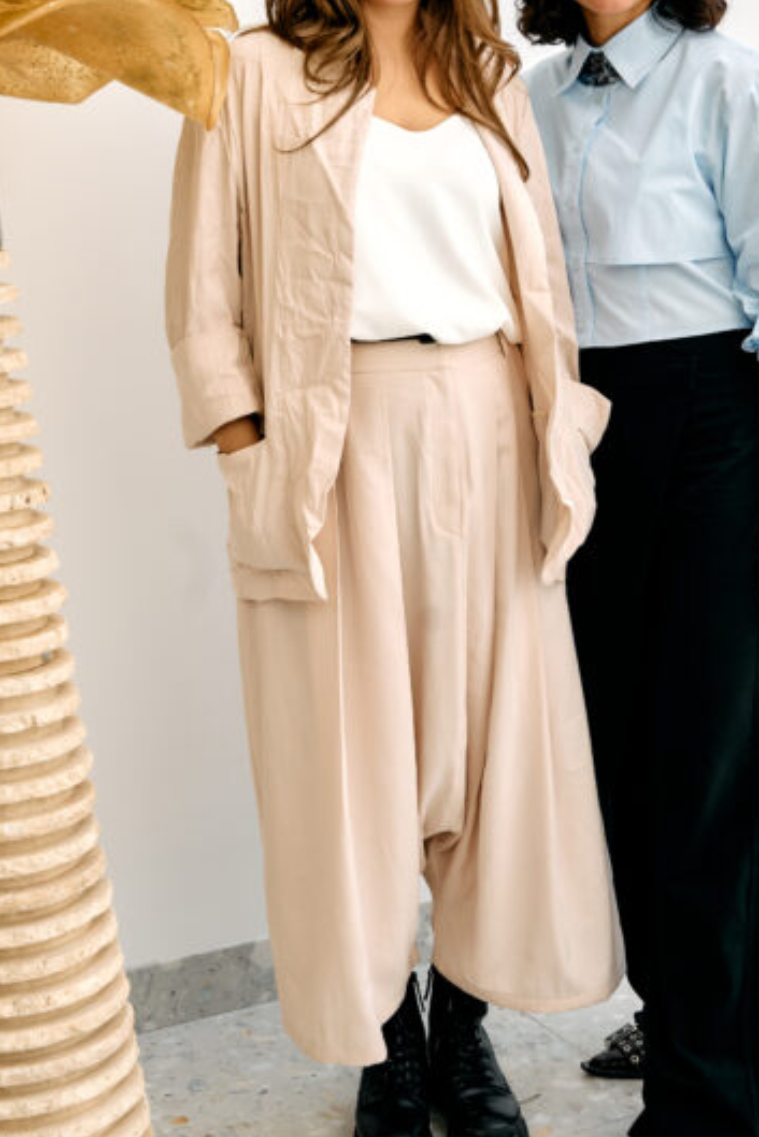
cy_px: 372
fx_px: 1996
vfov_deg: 31.5
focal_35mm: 63
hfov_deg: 21.4
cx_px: 248
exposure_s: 1/160
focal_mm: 32.6
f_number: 7.1
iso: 100
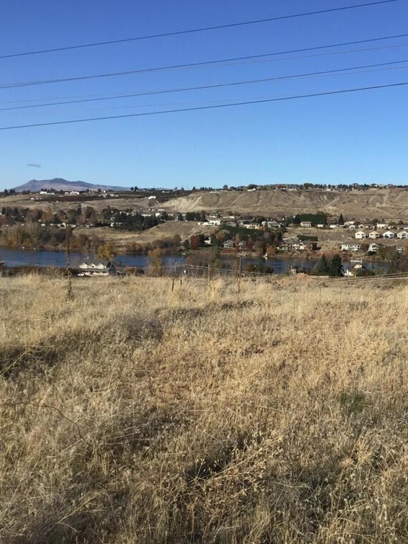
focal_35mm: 42
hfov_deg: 33.7
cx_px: 303
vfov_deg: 44.8
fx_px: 660
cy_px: 271
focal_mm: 3.3
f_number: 2.4
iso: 25
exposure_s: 1/1733
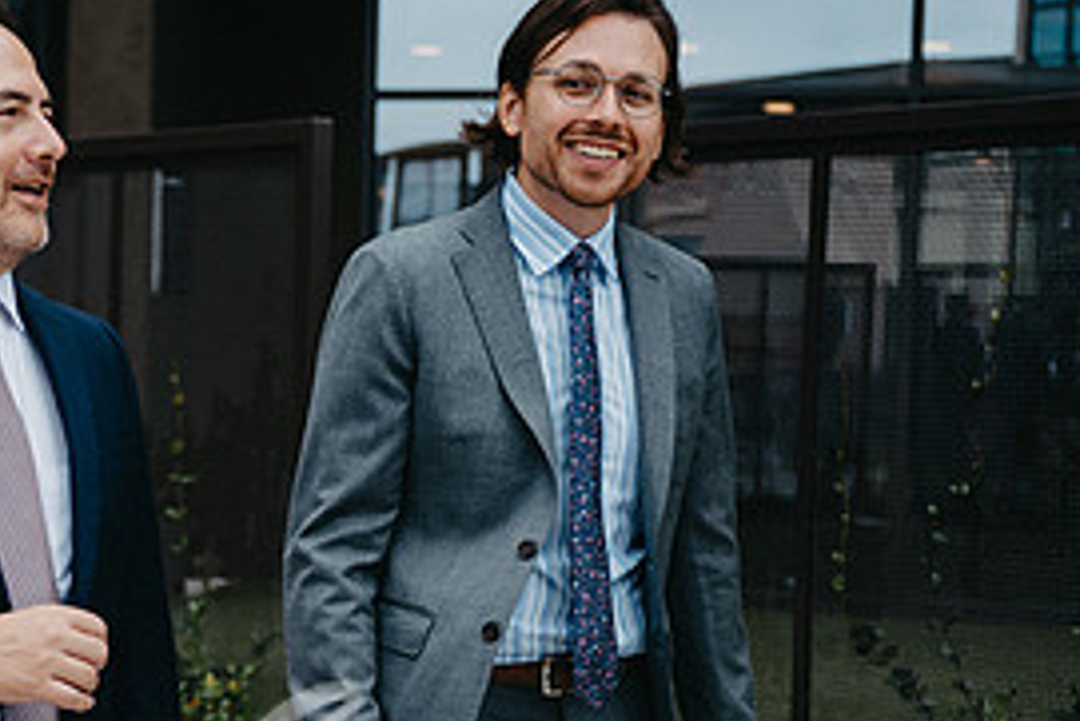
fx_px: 2761
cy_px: 456
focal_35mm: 92
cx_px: 132
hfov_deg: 21.7
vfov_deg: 14.9
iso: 100
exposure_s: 1/400
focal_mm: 43
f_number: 2.8
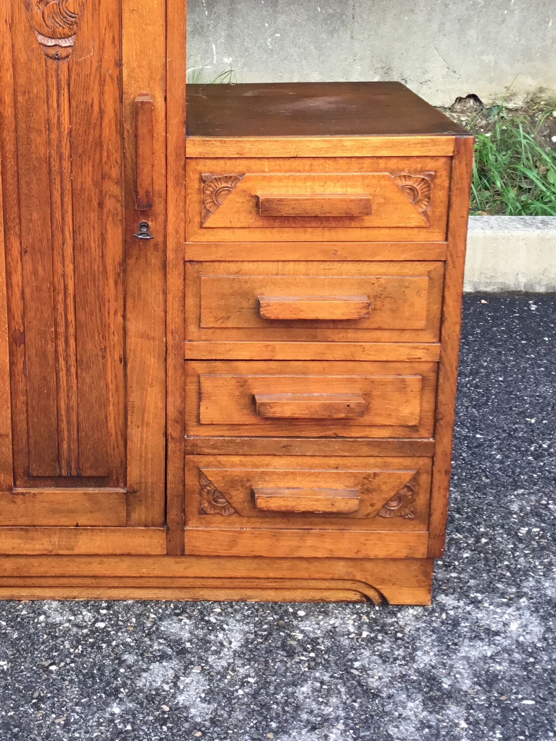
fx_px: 1071
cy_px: 188
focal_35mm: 50
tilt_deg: -15.3
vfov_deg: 37.3
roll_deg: +0.9
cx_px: 116
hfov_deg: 28.5
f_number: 2.4
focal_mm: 3.3
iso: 40
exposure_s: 1/100
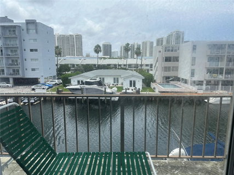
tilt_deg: -9.0
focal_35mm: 24
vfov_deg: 56.8
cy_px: 88
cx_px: 117
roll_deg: -0.3
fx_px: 162
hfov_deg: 71.6
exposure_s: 1/4016
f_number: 1.78
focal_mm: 6.86
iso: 80
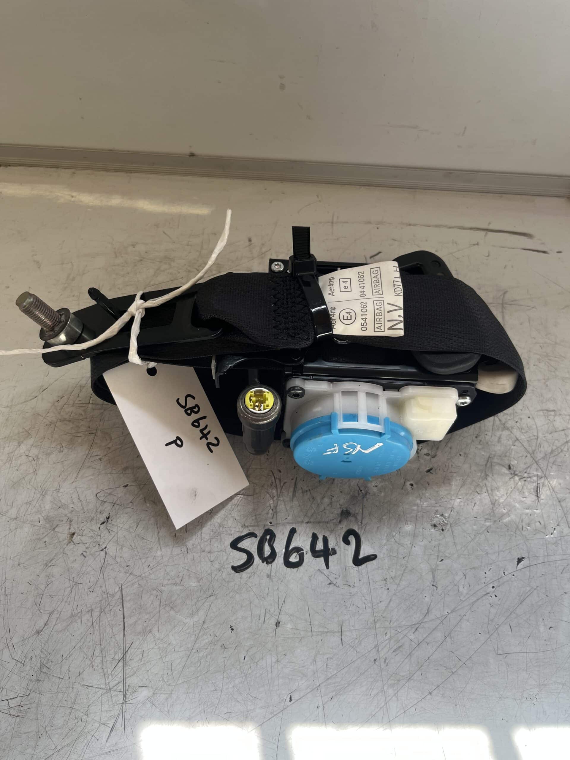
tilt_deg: -58.0
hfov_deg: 53.1
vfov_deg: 67.3
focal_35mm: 26
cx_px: 285
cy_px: 380
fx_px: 571
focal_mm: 5.1
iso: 32
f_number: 1.6
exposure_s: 1/151
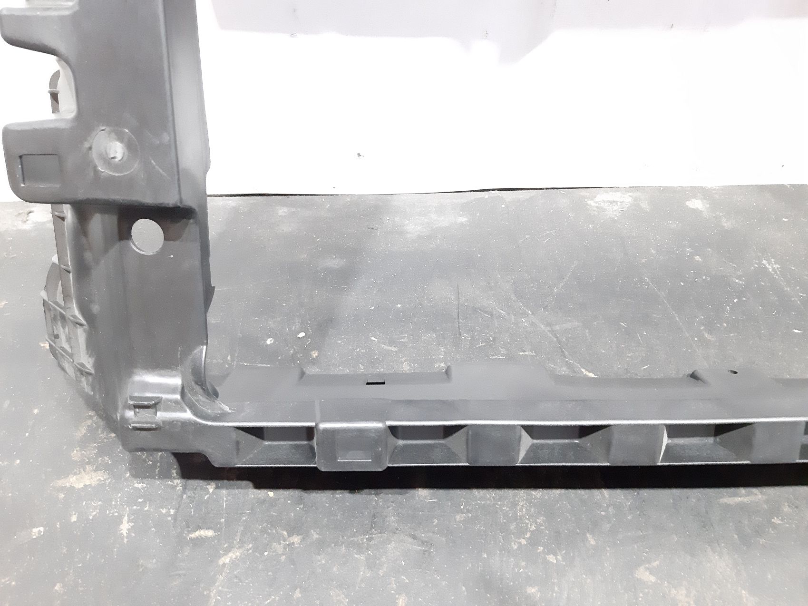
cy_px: 303
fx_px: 630
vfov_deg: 51.3
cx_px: 404
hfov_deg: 65.3
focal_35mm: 27
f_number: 1.7
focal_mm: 3.93
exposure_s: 1/20
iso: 1000
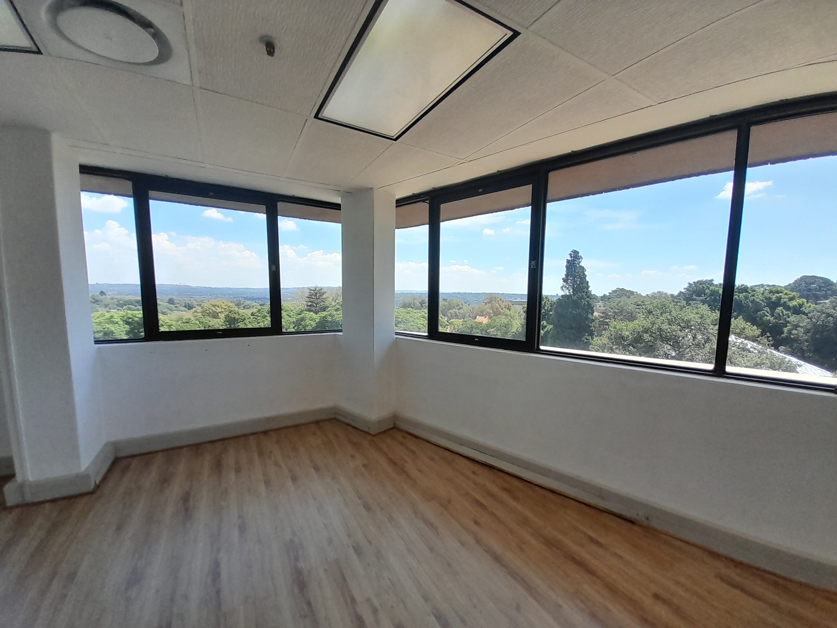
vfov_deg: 89.9
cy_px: 314
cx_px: 418
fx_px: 314
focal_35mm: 13
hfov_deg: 106.2
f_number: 2.2
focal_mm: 1.13
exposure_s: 1/701
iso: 40
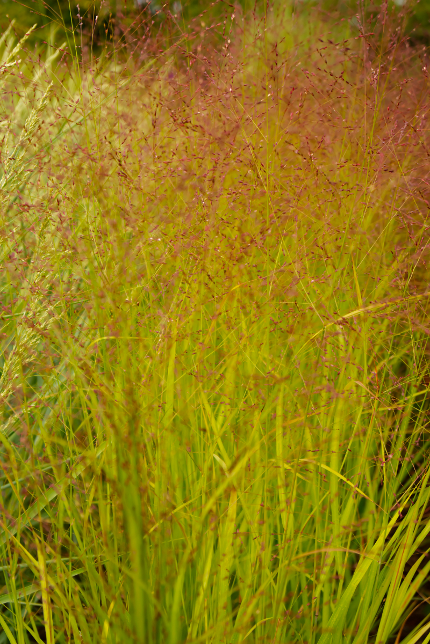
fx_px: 1478
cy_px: 322
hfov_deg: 16.6
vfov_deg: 24.6
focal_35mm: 82
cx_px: 215
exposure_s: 1/400
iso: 160
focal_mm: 55
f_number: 5.6
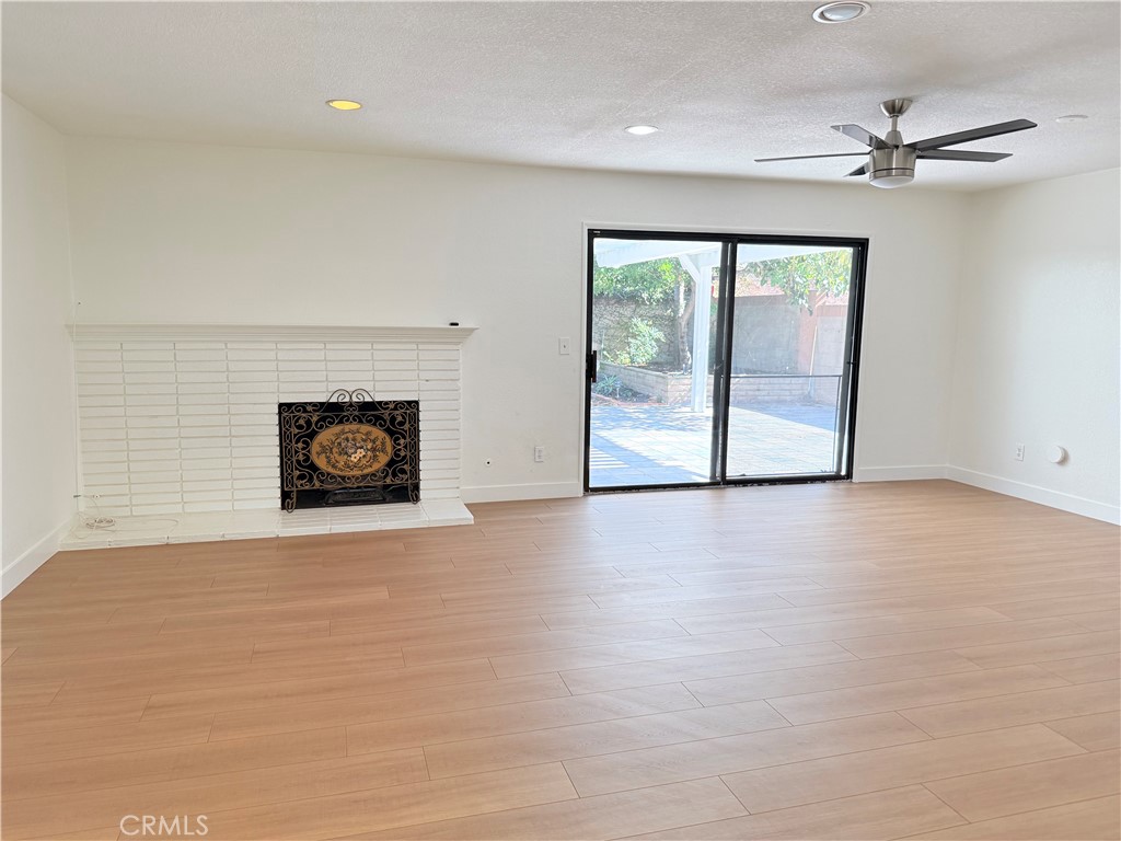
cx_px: 560
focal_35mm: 24
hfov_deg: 71.6
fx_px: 777
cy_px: 420
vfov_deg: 56.8
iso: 200
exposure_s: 1/240
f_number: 1.78
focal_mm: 6.76
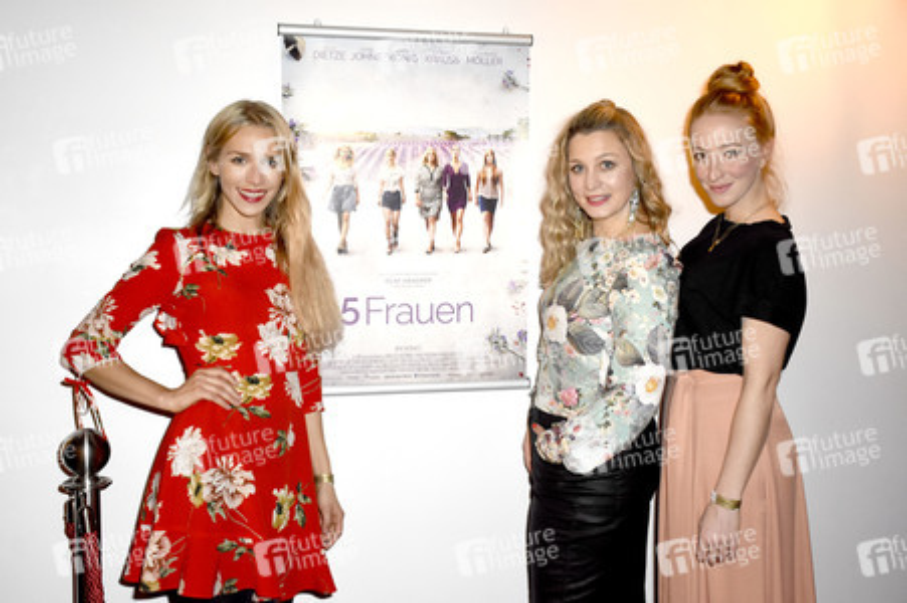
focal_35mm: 45
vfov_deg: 29.8
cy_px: 302
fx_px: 1133
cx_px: 454
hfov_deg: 43.6
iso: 1600
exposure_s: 1/160
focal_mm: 30
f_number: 4.5
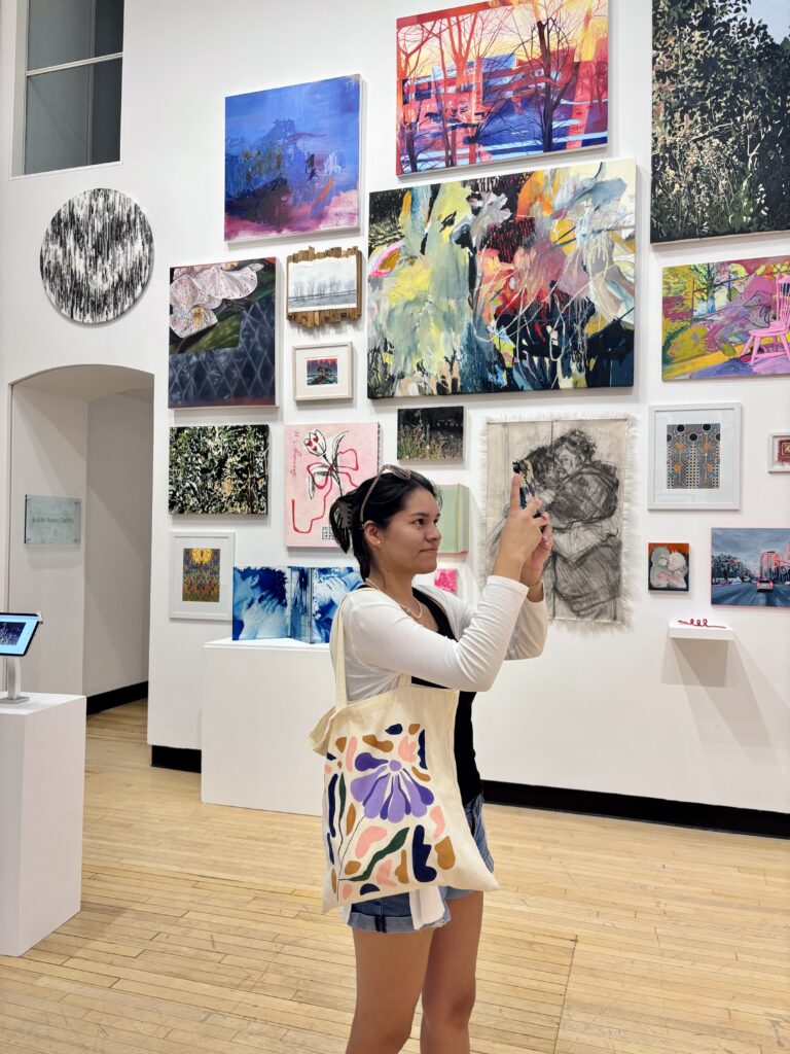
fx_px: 791
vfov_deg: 67.3
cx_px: 395
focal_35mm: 26
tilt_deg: +0.3
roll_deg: -1.0
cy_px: 527
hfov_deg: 53.1
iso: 80
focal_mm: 5.96
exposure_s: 1/60
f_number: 1.6
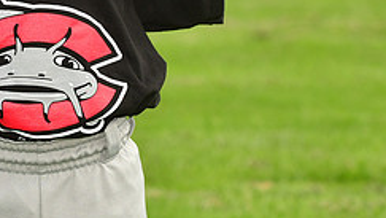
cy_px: -76
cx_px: 52
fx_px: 4037
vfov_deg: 3.1
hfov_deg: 5.5
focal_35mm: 394
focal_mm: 105
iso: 200
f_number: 5
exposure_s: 1/500
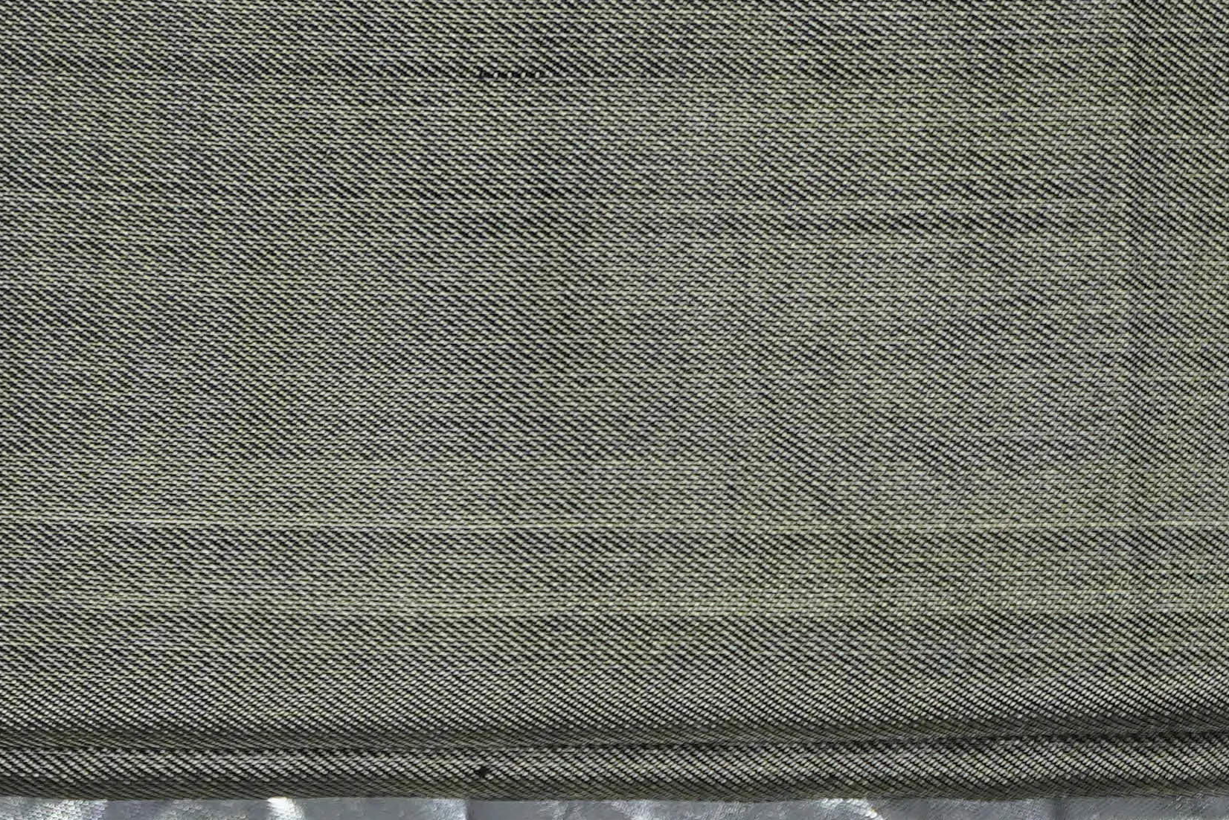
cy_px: -464
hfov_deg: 6.8
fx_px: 10413
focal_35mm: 305
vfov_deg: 4.5
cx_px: 469
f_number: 4
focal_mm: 56
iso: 160
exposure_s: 1/100
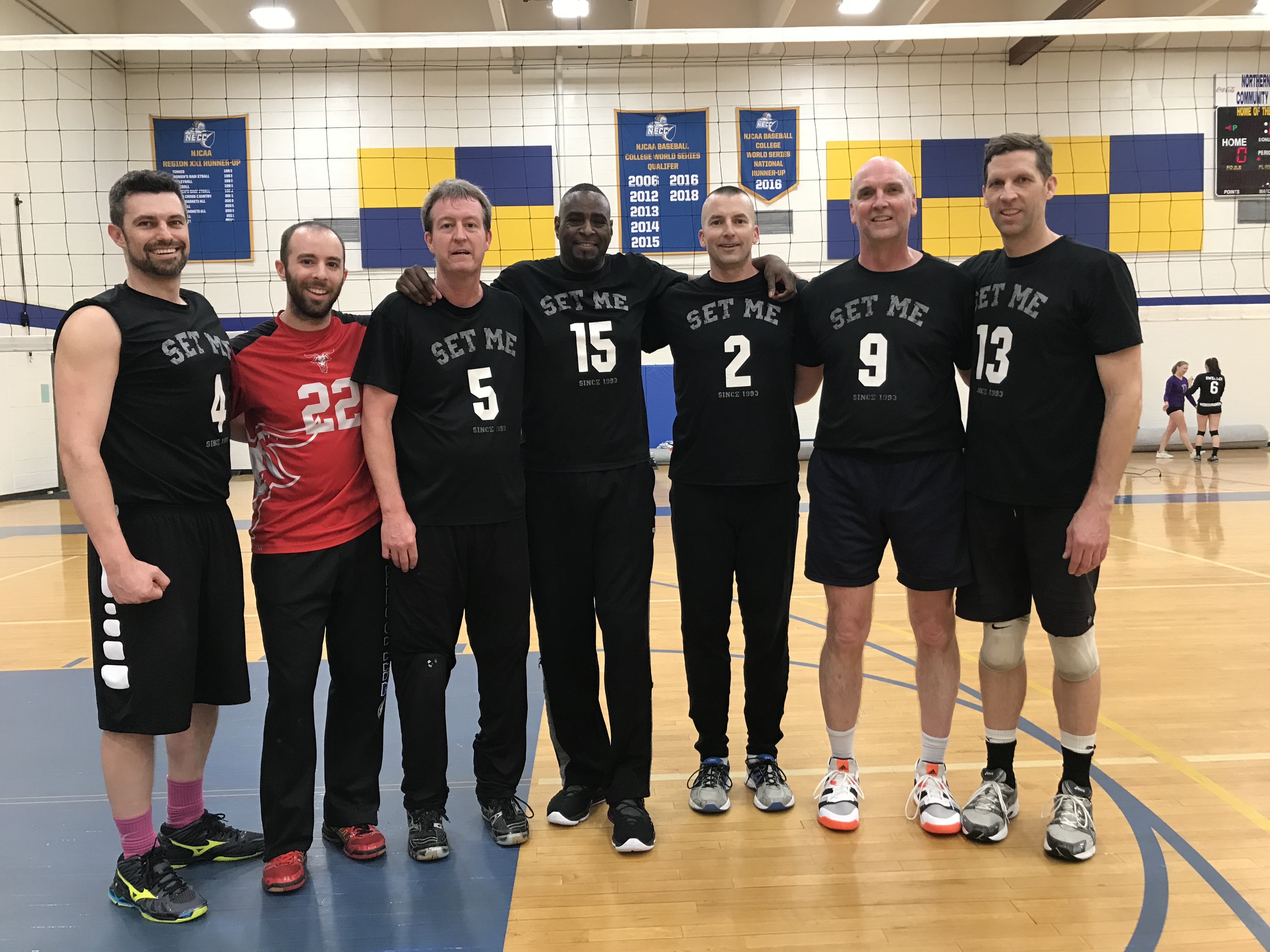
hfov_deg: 63.4
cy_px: 476
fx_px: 1027
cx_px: 635
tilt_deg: -3.3
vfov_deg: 49.7
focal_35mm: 28
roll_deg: +1.2
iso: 40
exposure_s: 1/30
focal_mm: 3.99
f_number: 1.8
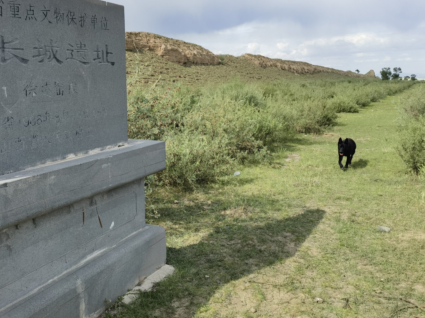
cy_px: 136
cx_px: 164
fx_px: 417
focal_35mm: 34
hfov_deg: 53.5
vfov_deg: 41.7
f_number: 1.9
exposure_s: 1/2000
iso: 50
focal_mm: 6.67
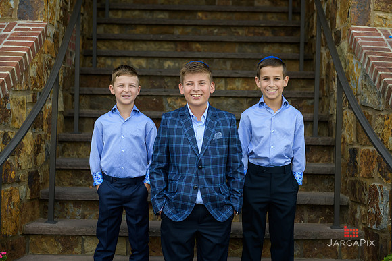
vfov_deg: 20.6
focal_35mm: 66
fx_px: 719
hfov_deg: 30.5
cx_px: 196
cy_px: 130
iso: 200
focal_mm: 66
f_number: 3.2
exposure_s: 1/800
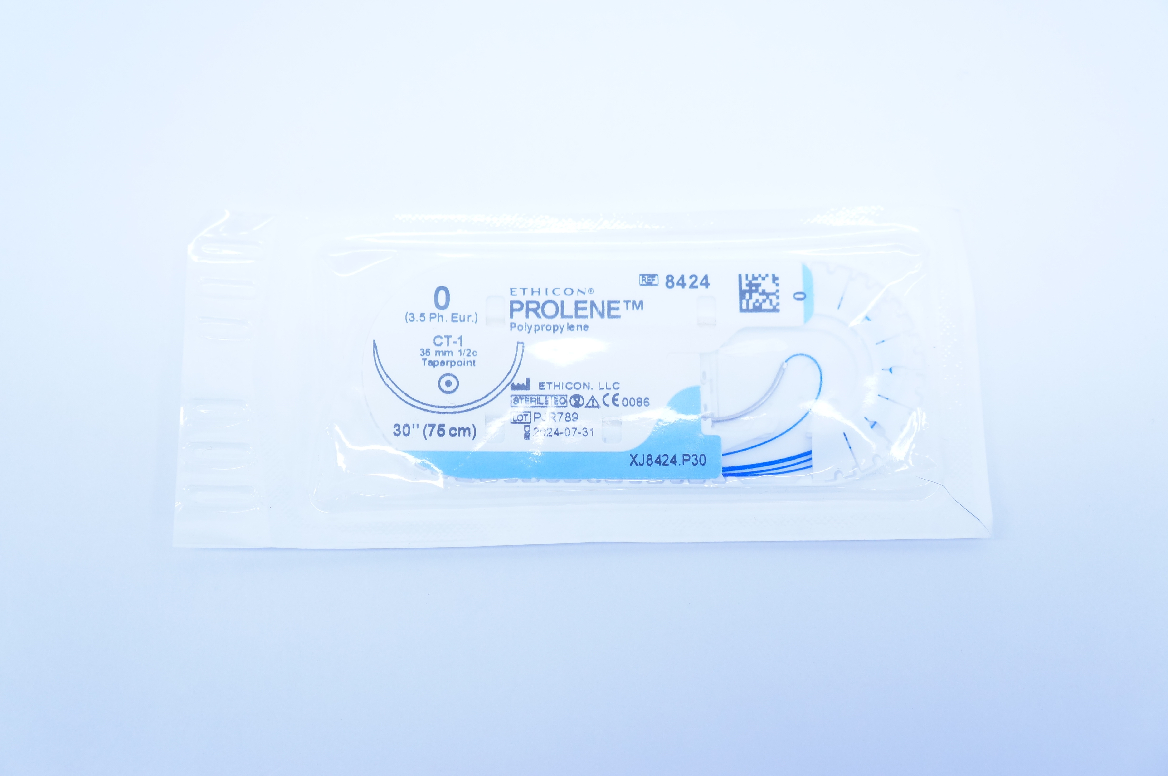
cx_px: 584
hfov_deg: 45.0
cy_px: 388
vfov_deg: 30.8
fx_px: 1410
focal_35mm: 44
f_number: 4.5
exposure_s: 1/200
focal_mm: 29
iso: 800
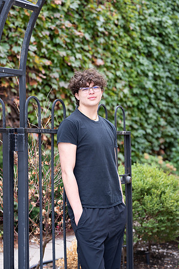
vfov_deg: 23.9
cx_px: 90
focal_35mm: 85
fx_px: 634
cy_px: 134
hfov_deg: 16.1
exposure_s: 1/125
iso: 160
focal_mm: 85
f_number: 3.5
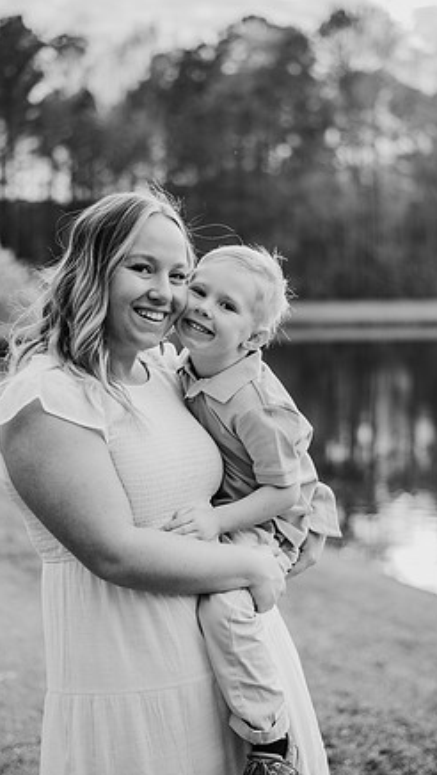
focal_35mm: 54
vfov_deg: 38.5
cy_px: 391
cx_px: 217
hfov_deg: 22.3
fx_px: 1110
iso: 125
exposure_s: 1/640
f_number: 2.2
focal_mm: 50
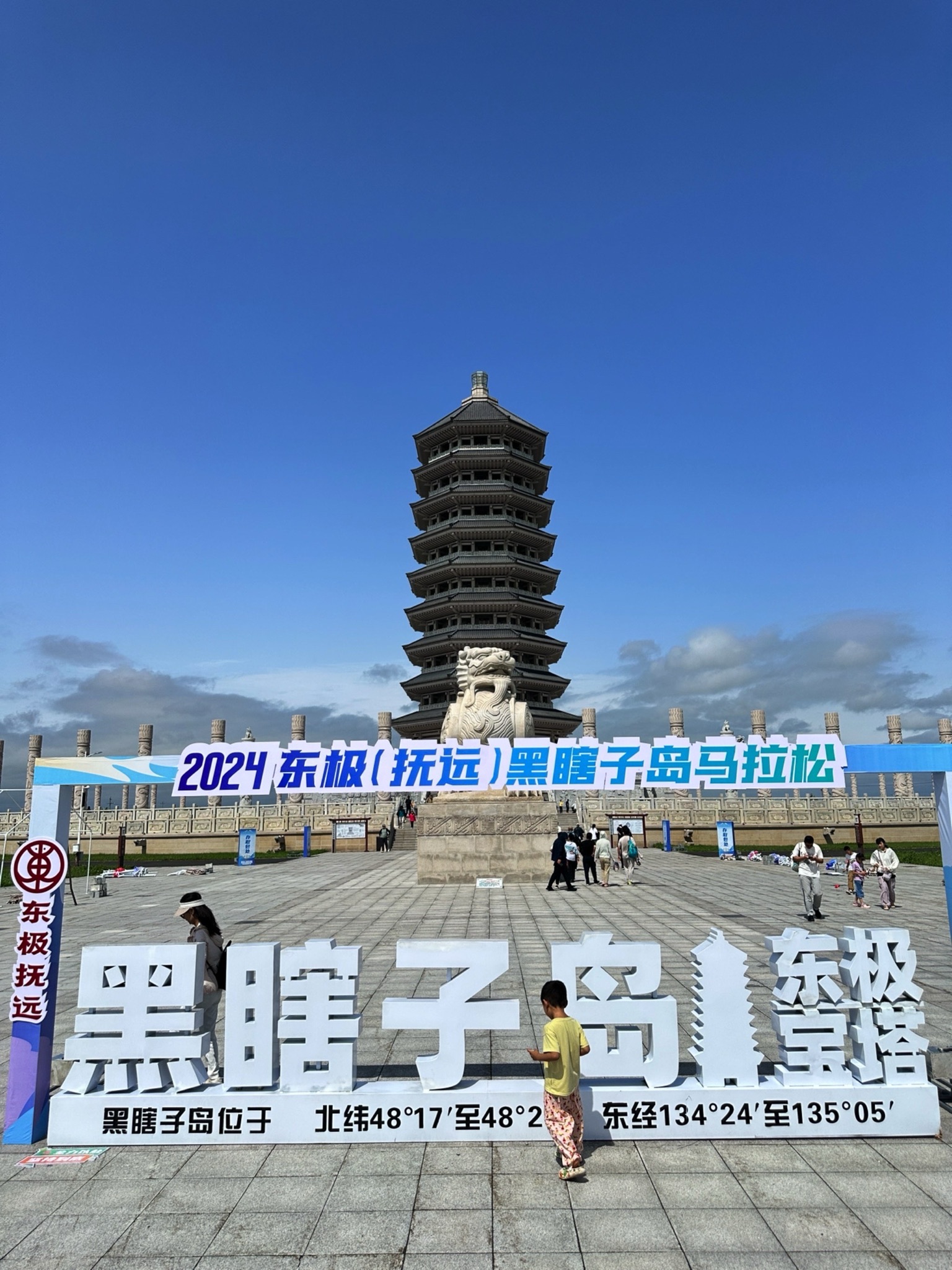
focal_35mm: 24
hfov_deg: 56.8
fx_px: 880
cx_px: 476
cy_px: 635
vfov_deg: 71.6
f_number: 1.78
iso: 80
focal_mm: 6.86
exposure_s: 1/8197
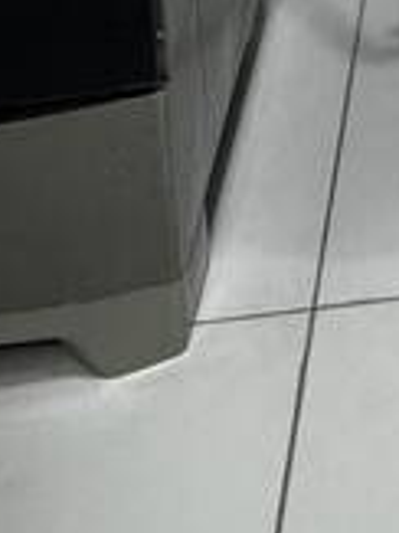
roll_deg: -3.1
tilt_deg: -13.6
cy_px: -598
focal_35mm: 93
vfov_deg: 15.6
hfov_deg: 13.5
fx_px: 1431
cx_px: 801
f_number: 2.2
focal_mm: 2.22
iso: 250
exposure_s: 1/120
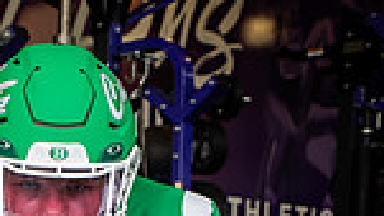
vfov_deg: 7.8
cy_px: 539
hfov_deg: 14.8
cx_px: 71
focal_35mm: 144
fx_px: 1466
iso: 800
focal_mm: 46
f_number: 7.1
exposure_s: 1/250
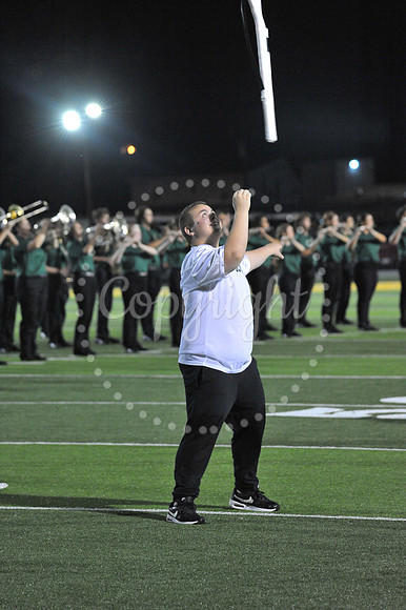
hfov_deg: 7.2
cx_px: 203
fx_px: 3218
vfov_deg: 10.8
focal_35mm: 190
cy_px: 305
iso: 6400
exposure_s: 1/200
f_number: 5.6
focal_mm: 190
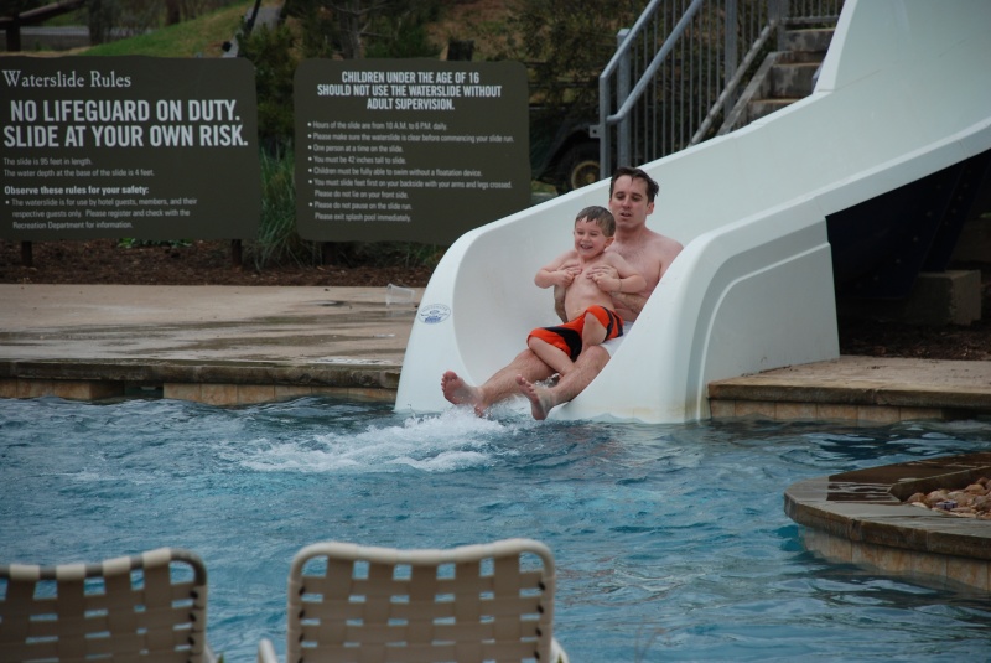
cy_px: 332
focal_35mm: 202
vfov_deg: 6.8
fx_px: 5579
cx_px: 496
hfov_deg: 10.2
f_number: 5.6
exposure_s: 1/500
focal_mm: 135
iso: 280
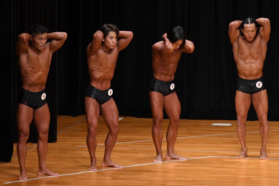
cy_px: 93
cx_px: 140
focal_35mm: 255
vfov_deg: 5.4
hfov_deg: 8.1
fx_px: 1975
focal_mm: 170
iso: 4000
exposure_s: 1/400
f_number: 5.6
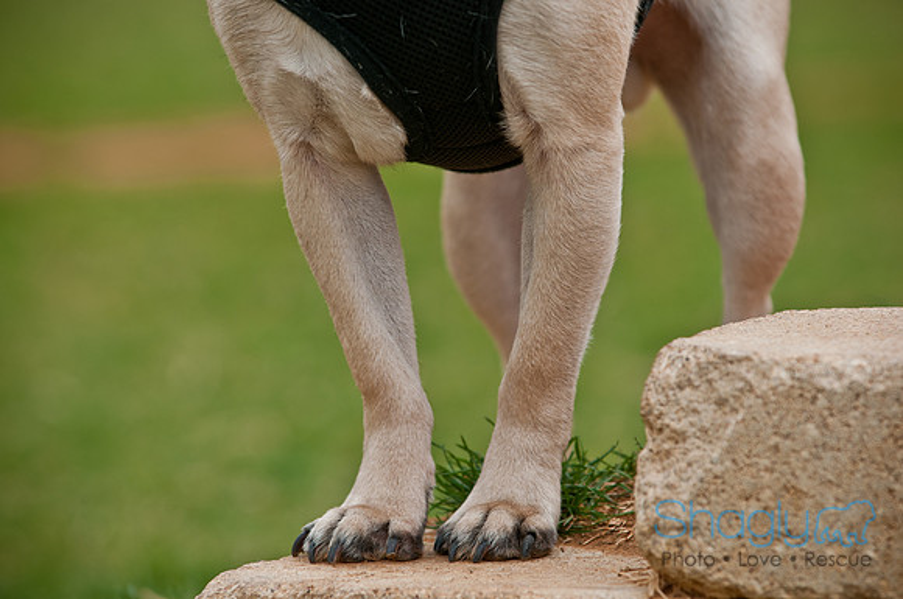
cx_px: 452
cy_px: 300
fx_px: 7514
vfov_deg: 4.6
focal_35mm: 300
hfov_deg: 6.9
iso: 200
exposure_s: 1/400
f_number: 5
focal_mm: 200
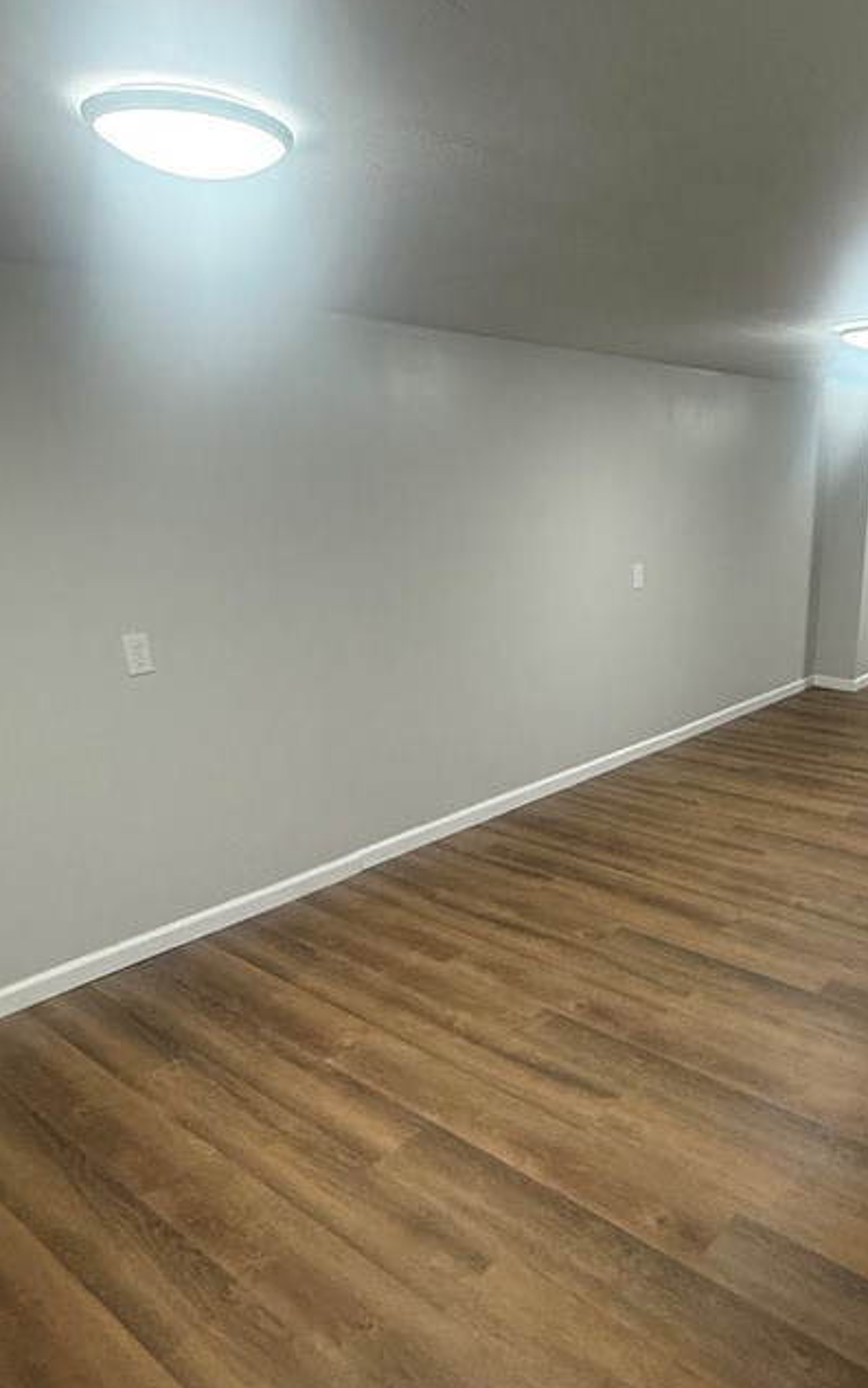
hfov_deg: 49.5
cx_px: 629
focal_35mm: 24
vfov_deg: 74.0
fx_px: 908
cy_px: 833
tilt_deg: -21.0
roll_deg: +1.3
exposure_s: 1/60
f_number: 2.2
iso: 400
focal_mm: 2.22
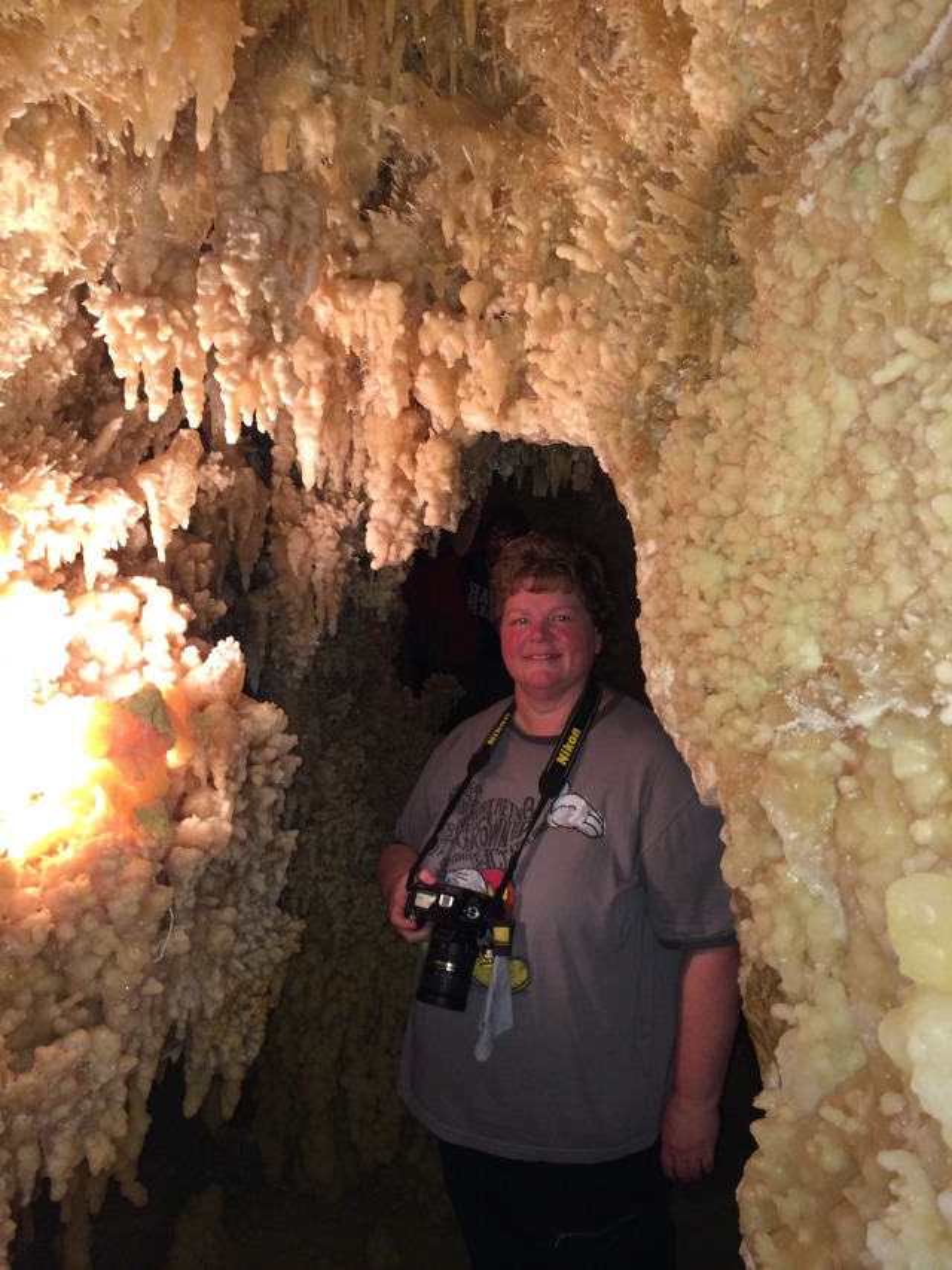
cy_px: 635
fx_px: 1063
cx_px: 476
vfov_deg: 61.7
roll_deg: -0.2
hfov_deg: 48.2
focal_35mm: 29
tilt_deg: -1.3
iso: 160
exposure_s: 1/24
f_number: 2.2
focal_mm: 4.15
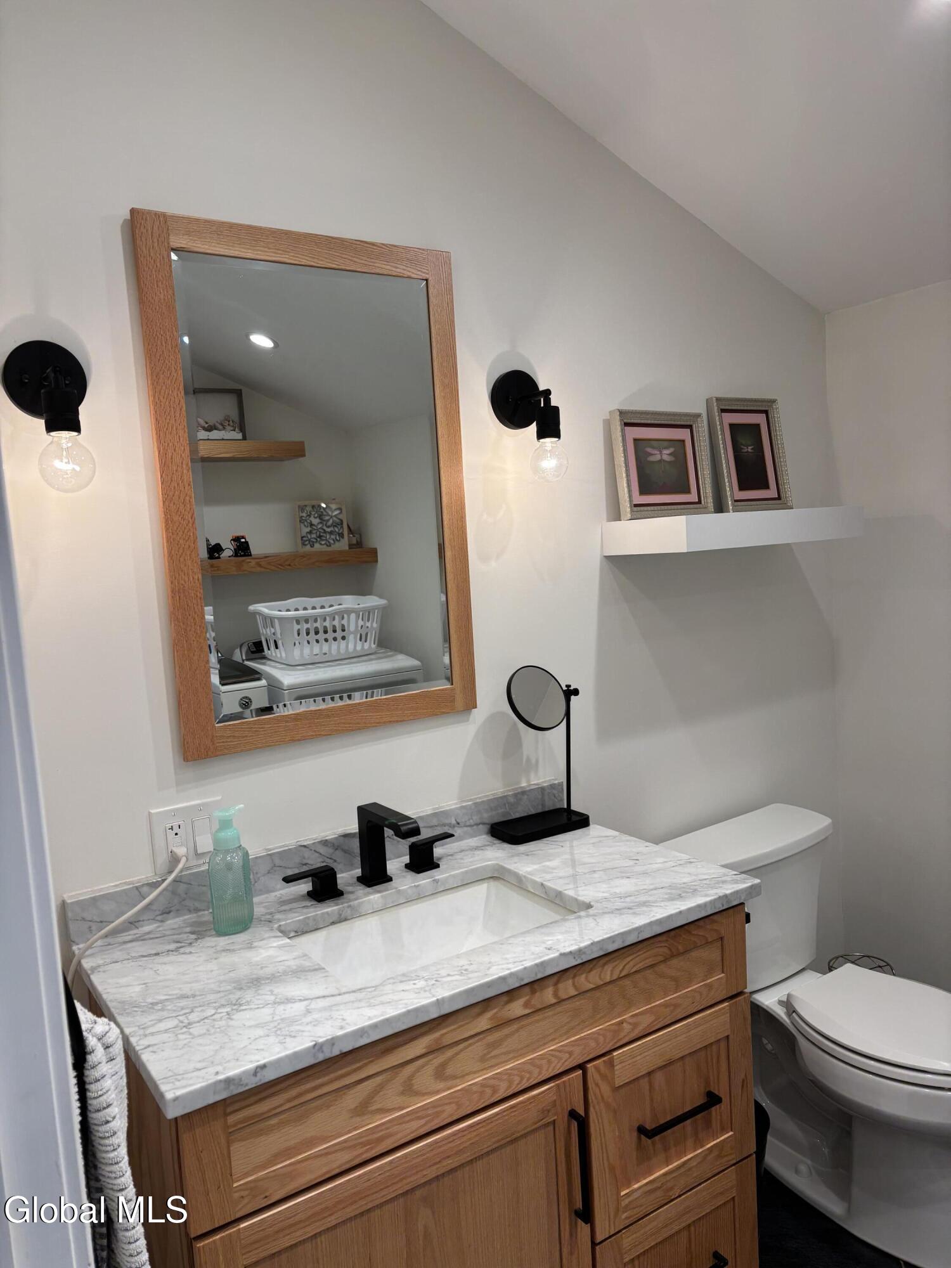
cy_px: 634
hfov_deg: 53.1
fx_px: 952
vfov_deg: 67.3
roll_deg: +3.6
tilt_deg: -6.1
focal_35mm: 26
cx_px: 476
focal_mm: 5.96
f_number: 1.6
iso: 64
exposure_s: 1/120
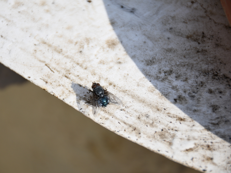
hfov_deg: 8.7
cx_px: 101
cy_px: 86
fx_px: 1522
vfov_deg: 6.5
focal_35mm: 228
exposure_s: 1/400
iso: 160
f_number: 5.6
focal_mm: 140
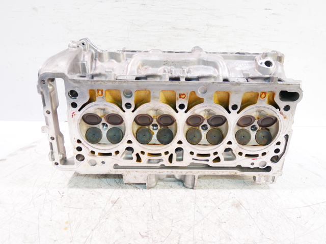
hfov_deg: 60.0
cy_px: 122
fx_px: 283
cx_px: 163
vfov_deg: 46.8
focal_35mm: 30
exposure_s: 1/60
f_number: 3.7
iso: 1250
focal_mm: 15
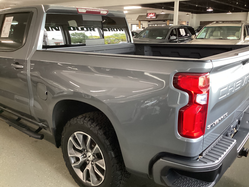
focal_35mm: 31
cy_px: 94
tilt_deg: -17.1
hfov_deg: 58.4
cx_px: 124
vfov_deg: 45.4
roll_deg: +0.3
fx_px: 223
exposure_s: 1/60
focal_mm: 3.3
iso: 320
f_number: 2.4
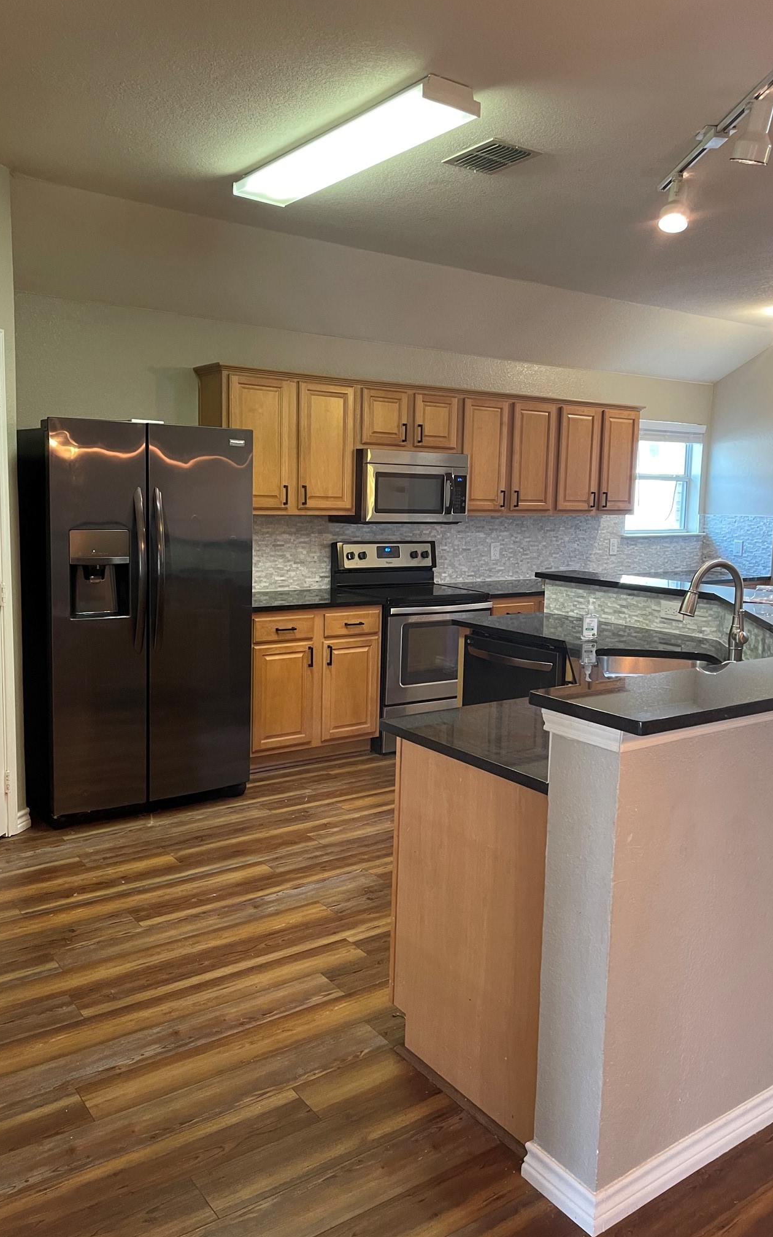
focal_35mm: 28
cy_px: 609
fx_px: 944
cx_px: 404
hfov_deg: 44.5
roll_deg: -1.4
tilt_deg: -6.5
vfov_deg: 66.5
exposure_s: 1/60
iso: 320
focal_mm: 5.1
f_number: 1.6
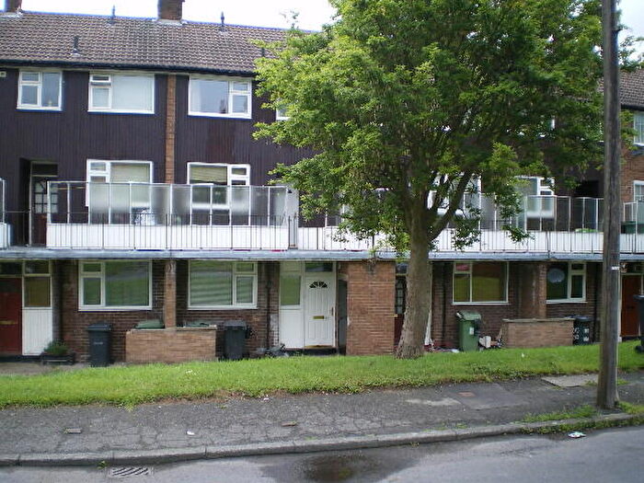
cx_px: 322
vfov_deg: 39.7
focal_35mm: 36
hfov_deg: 51.4
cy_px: 242
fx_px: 670
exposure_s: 1/160
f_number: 3.1
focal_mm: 6.3
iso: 64
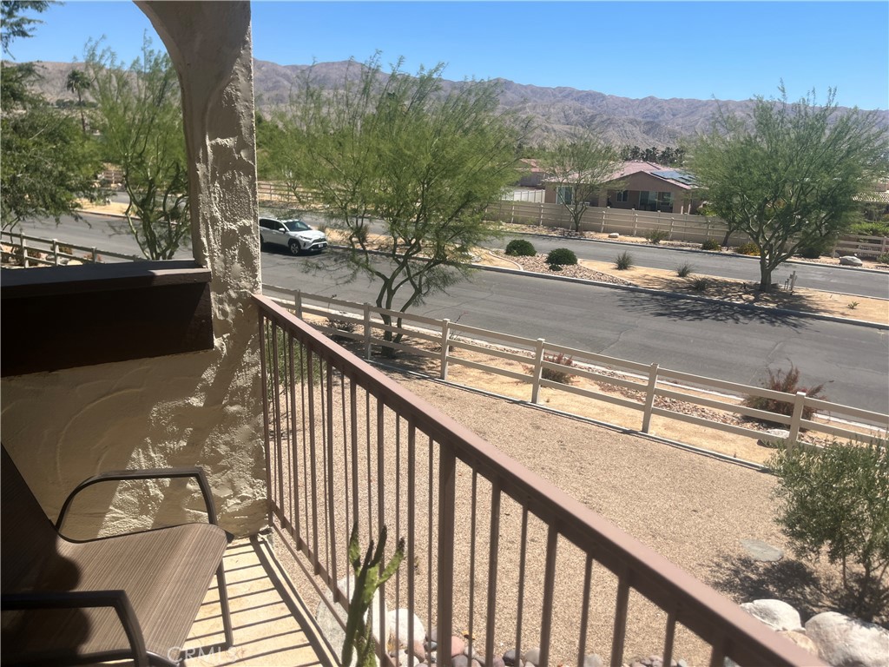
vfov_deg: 53.1
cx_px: 444
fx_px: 668
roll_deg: -1.6
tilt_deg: -15.2
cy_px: 334
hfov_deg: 67.3
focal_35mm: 26
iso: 50
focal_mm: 5.1
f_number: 1.6
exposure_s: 1/4149
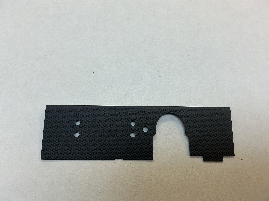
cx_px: 134
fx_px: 225
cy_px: 100
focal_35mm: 29
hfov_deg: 61.7
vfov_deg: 48.2
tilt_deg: -70.2
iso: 25
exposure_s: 1/100
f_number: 1.8
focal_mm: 3
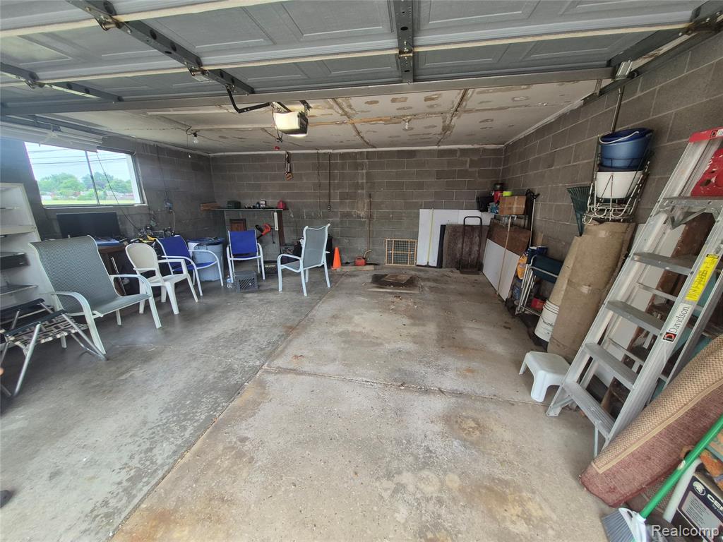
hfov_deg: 106.2
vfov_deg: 89.9
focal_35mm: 13
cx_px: 362
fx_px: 272
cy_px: 271
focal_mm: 1.74
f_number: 2.2
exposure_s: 1/60
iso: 64
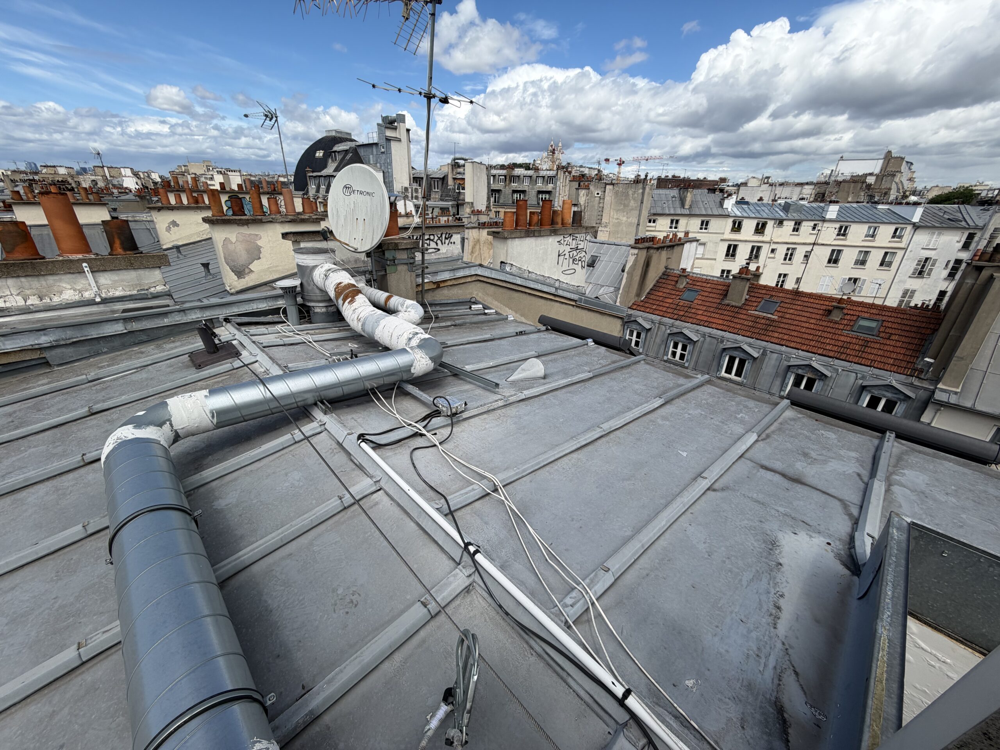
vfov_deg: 85.7
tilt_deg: -25.4
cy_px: 375
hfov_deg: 102.1
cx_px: 500
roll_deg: -1.0
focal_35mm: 14
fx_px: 404
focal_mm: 2.22
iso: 20
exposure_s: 1/1105
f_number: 2.2
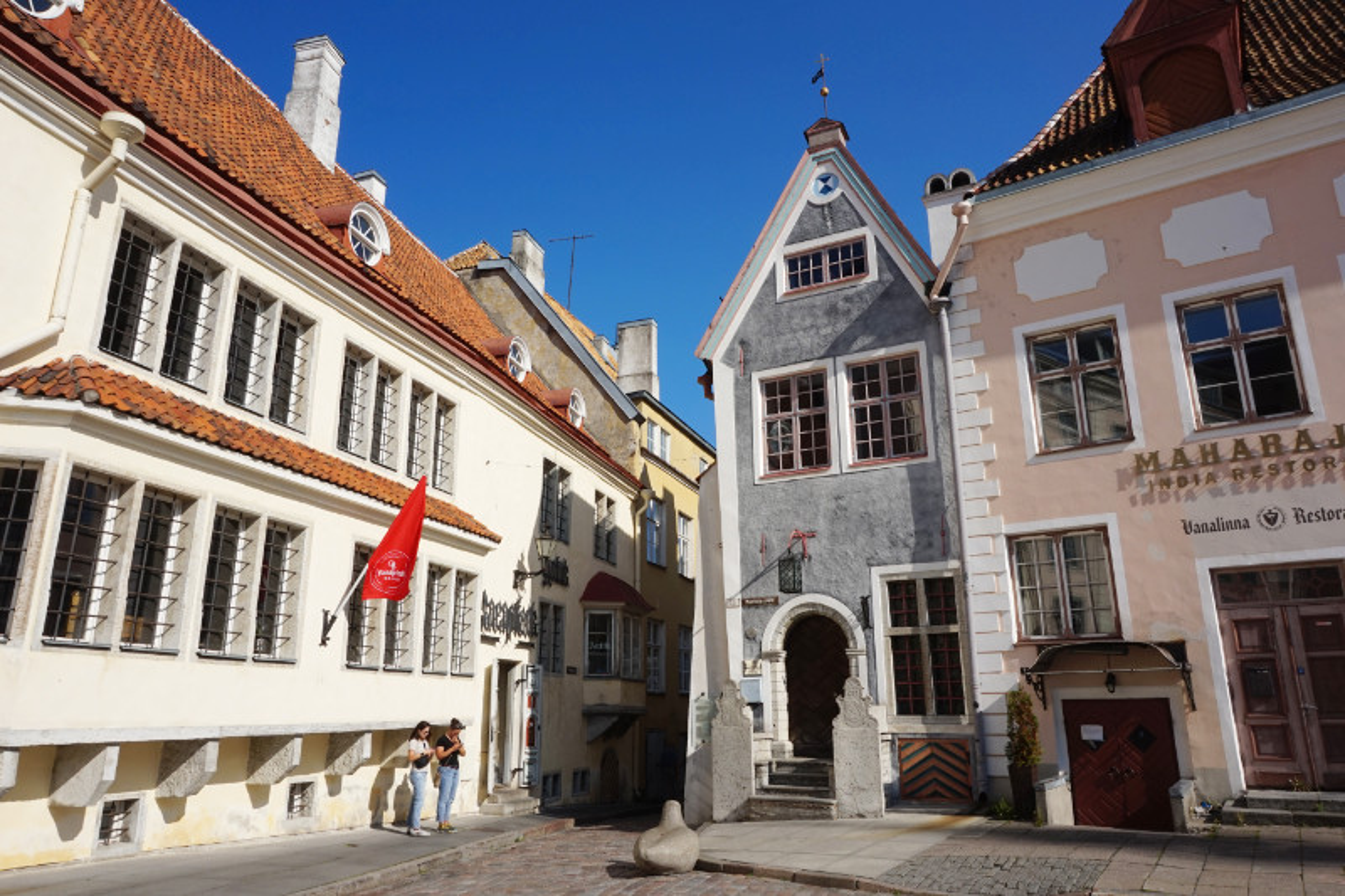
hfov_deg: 73.8
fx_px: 896
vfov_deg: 53.1
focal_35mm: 24
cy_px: 448
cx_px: 672
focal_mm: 16
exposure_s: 1/160
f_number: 14
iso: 100
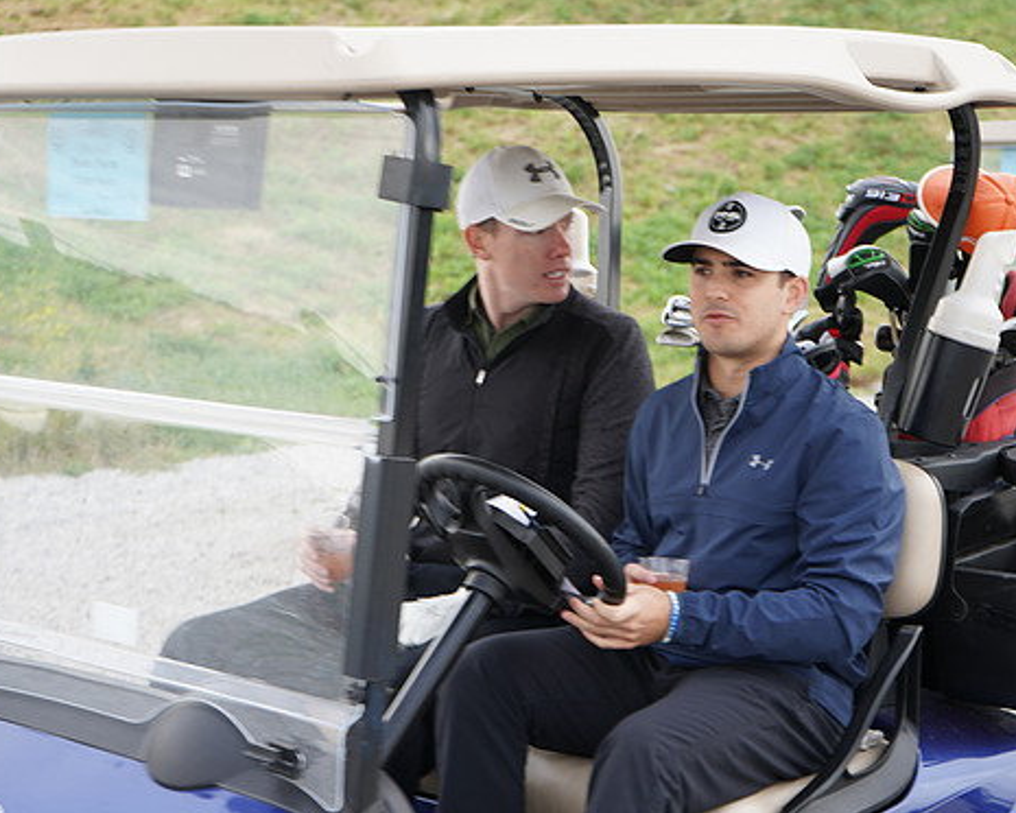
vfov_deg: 20.4
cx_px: 498
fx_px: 2255
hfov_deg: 25.4
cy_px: 414
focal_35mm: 75
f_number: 5.6
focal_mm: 64
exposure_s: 1/80
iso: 160
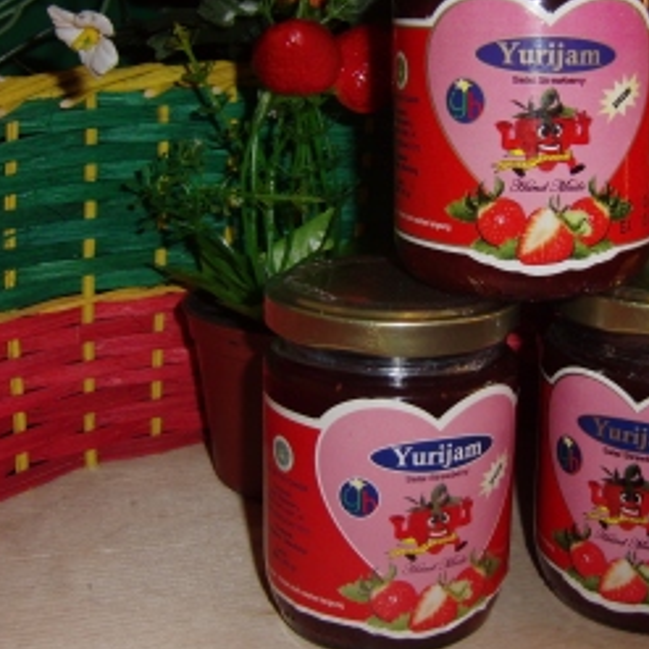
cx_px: 468
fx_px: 1018
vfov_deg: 35.1
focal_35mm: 48
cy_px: 239
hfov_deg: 34.8
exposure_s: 1/15
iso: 100
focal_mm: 5.2
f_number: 3.5
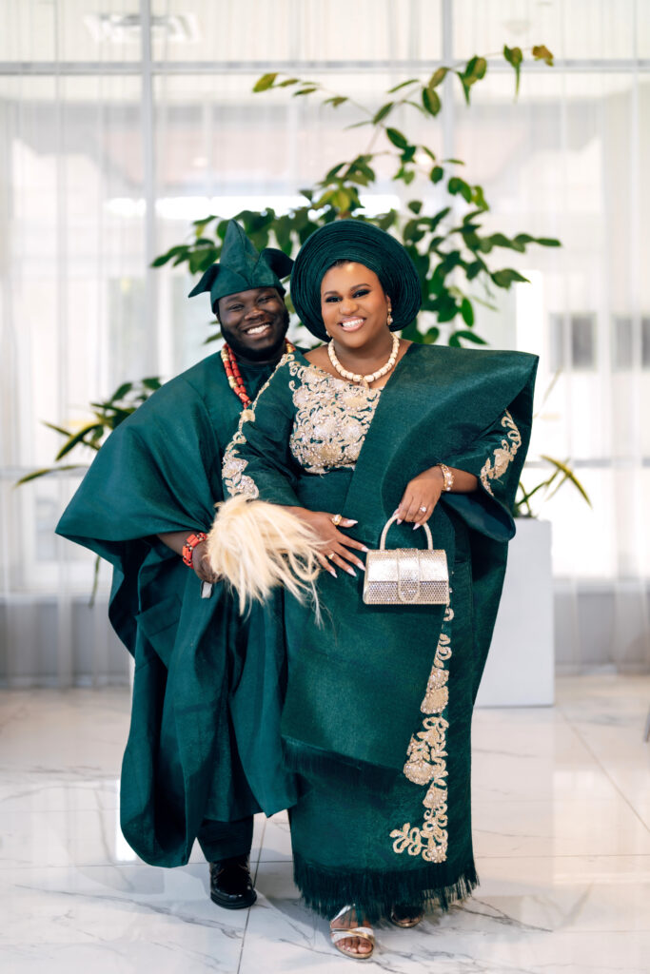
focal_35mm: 50
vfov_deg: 39.6
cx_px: 325
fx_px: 1354
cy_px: 487
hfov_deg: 27.0
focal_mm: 50
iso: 64
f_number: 1.2
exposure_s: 1/200
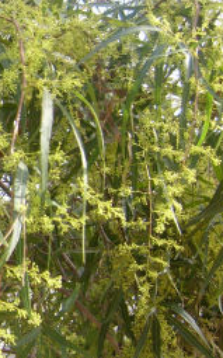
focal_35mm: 82
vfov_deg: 25.2
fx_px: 799
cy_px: 147
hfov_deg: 14.5
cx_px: -138
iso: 80
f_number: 2.8
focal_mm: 5.8
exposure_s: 1/250
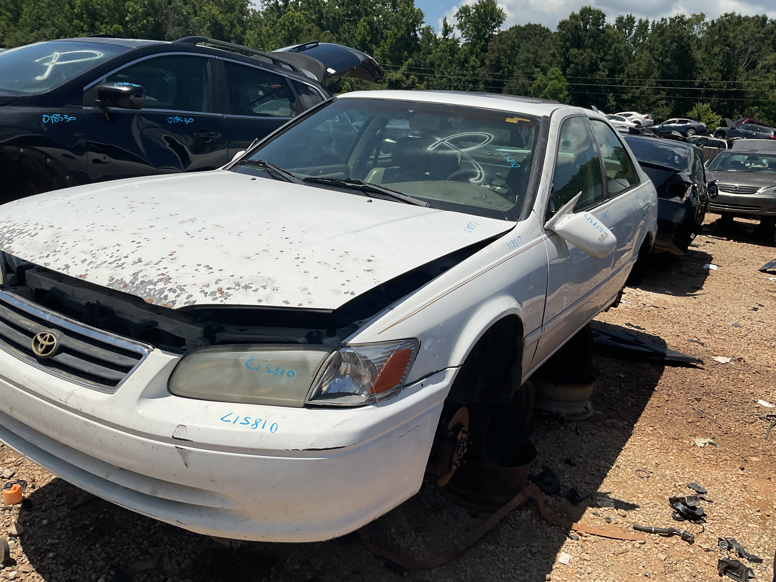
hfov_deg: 61.7
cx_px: 388
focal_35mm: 29
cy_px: 291
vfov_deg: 48.2
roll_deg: -3.6
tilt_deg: -14.7
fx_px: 650
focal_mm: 3
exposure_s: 1/4405
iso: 16
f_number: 1.8
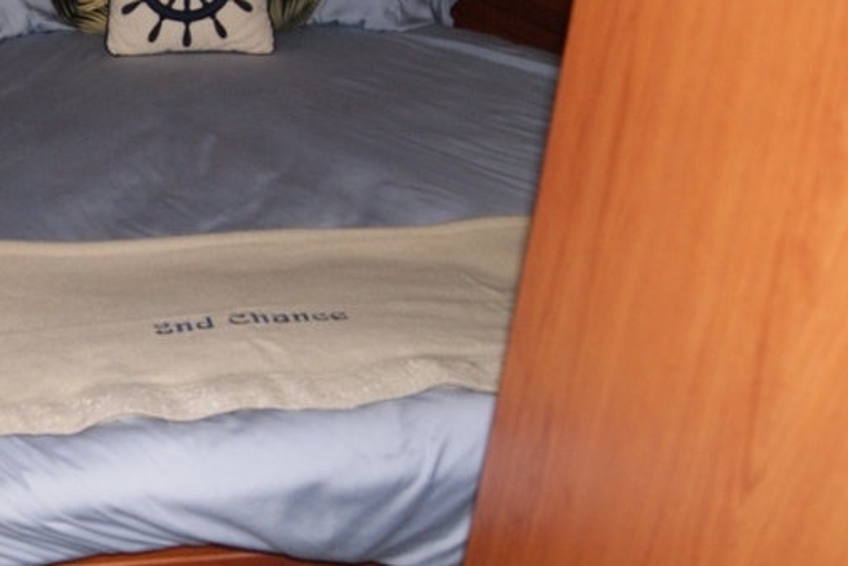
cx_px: 157
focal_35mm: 48
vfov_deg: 27.5
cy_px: 109
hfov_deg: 39.3
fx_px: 1131
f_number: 5.6
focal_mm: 18
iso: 400
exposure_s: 1/60
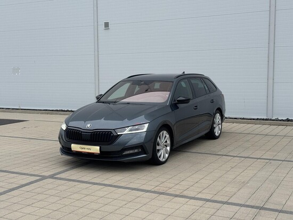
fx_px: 406
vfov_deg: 30.3
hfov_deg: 39.6
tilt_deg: -5.0
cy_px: 110
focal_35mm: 48
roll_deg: +0.4
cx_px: 146
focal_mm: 6.76
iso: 64
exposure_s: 1/995
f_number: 1.78
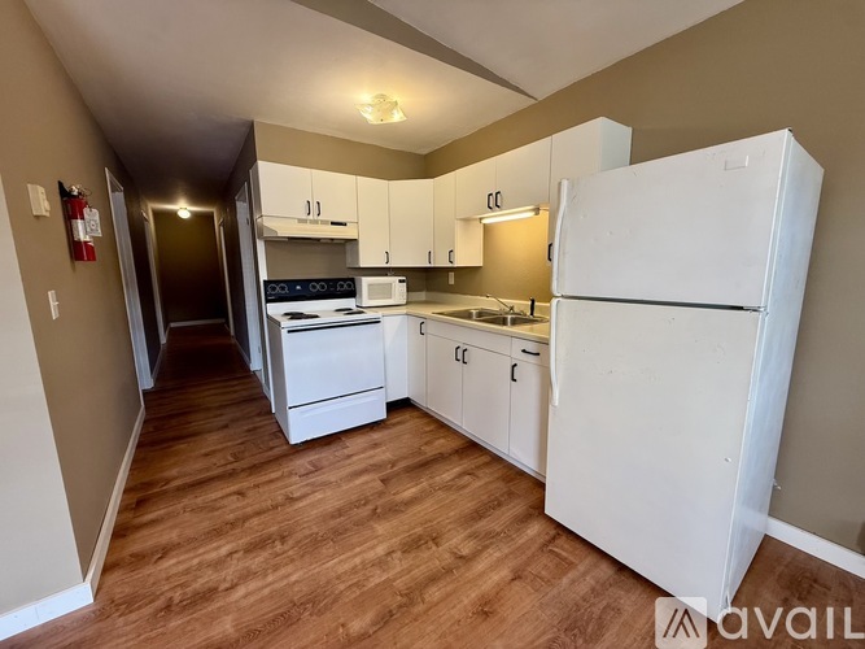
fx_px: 350
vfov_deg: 85.7
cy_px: 324
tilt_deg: -8.9
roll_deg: +0.7
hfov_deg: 102.1
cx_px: 432
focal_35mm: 14
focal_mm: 2.22
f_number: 2.2
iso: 160
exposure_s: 1/120
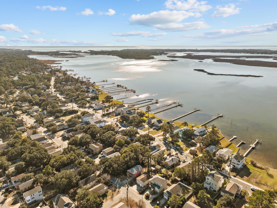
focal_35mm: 24
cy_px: 104
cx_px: 138
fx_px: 192
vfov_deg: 56.8
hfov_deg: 71.6
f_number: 2.8
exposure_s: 1/6400
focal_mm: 12.29
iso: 130
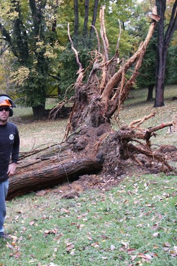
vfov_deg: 40.3
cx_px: 17
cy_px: 133
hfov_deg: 26.6
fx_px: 361
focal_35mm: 49
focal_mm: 7.18
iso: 125
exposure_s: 1/45
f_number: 3
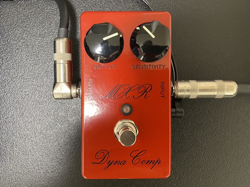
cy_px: 94
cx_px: 125
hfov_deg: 67.3
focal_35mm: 26
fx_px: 188
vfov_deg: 53.1
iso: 500
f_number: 1.8
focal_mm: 4.25
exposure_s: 1/25
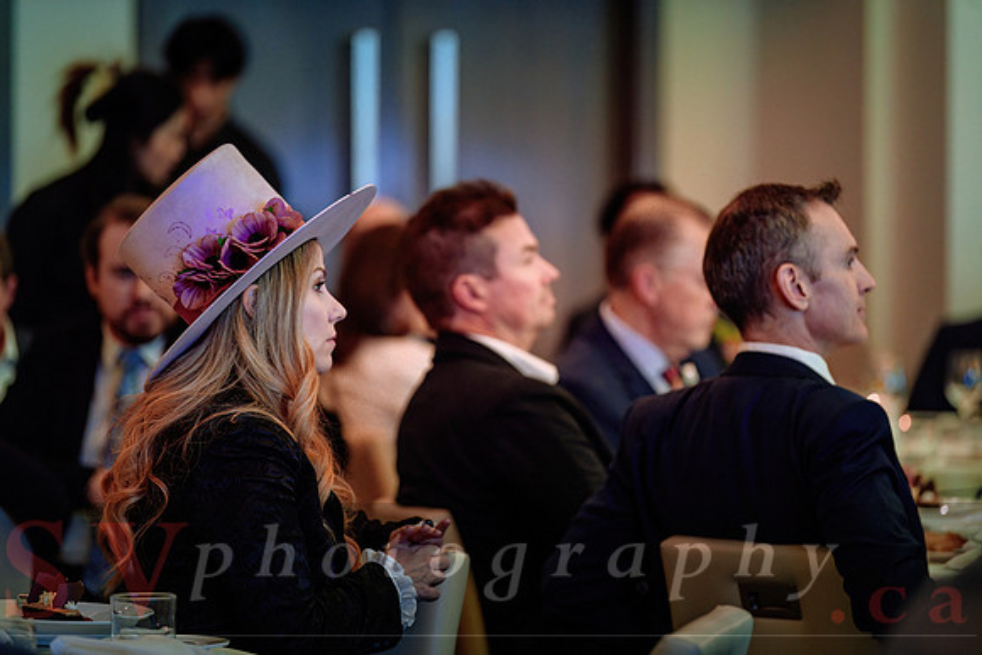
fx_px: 4502
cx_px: 491
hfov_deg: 12.4
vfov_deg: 8.3
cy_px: 328
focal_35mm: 165
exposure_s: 1/60
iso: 2000
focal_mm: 165
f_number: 2.8
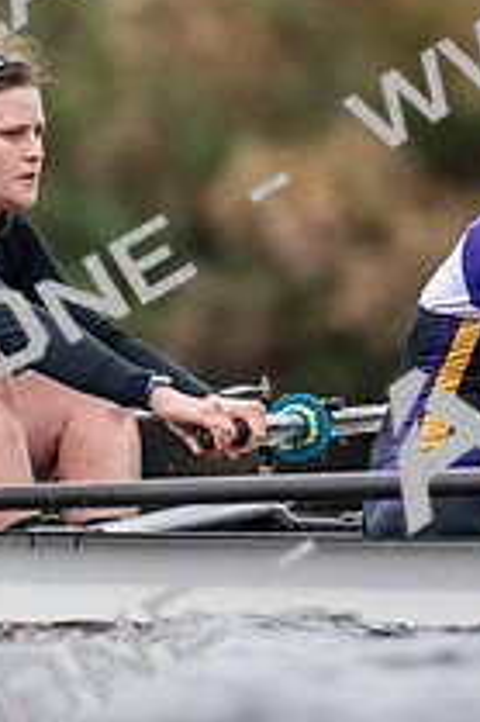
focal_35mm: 1669
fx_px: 33433
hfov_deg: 0.8
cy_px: 206
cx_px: 93
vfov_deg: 1.2
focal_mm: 600
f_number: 4
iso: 3600
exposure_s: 1/2500
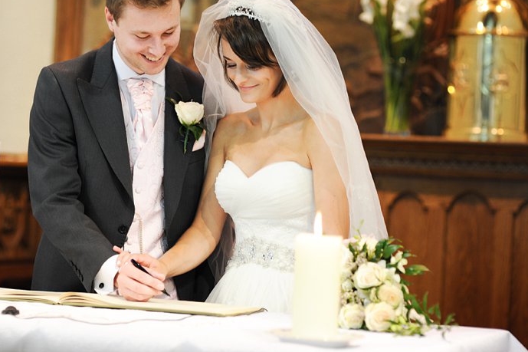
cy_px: 146
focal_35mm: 116
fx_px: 1701
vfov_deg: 11.8
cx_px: 224
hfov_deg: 17.6
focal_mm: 85
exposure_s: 1/125
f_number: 2.5
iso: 800
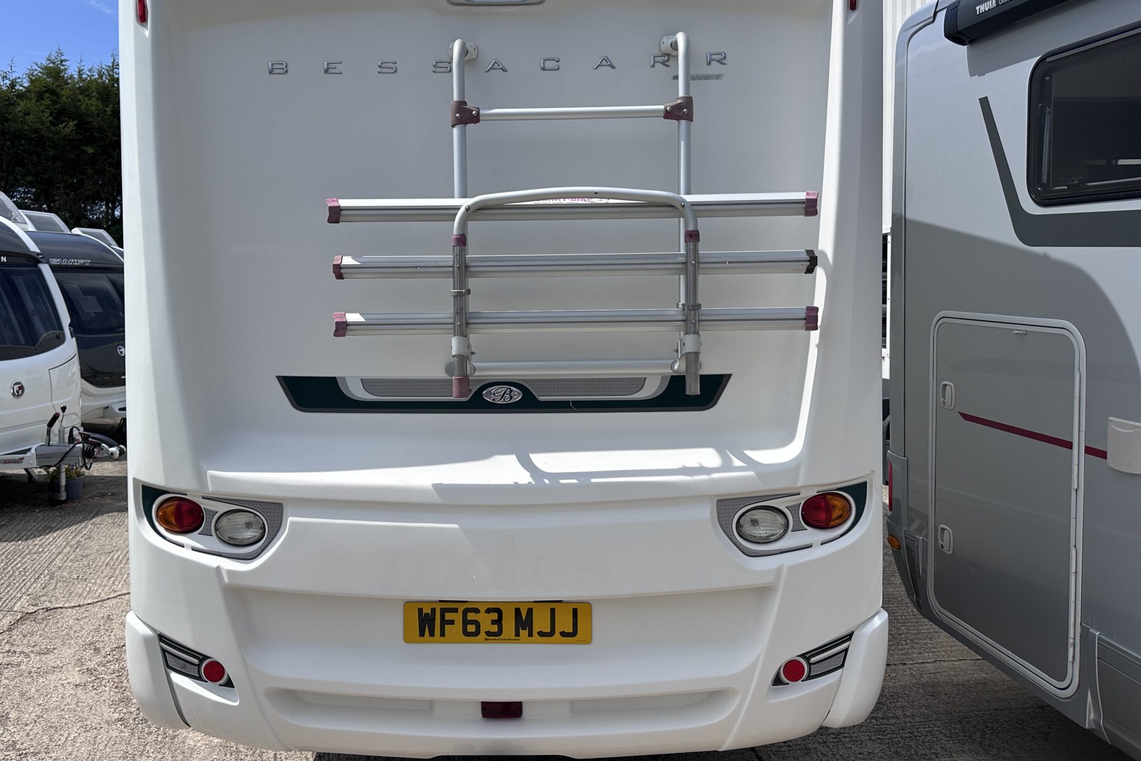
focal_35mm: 28
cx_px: 512
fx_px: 887
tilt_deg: -2.9
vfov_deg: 46.3
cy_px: 330
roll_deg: +0.4
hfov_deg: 65.3
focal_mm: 6.86
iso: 80
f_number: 1.78
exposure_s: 1/6623
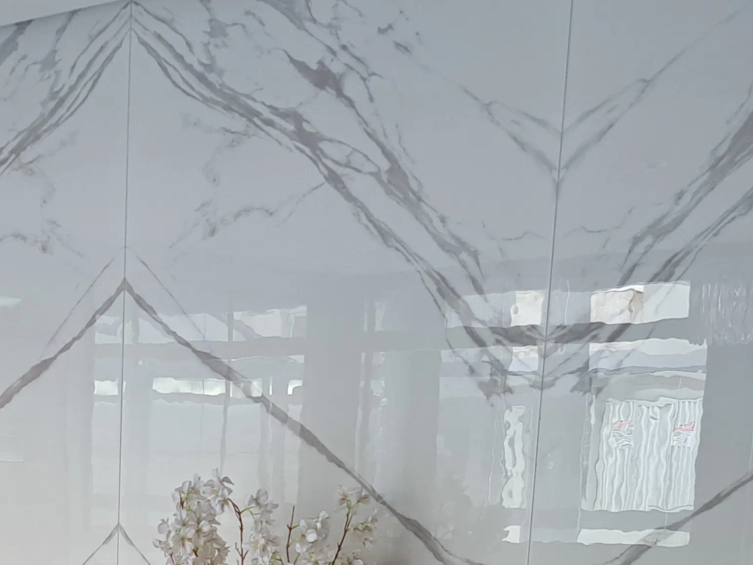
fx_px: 1566
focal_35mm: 72
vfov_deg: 18.5
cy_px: 798
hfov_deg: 25.9
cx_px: 27
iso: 100
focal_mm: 5.23
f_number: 1.8
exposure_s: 1/60
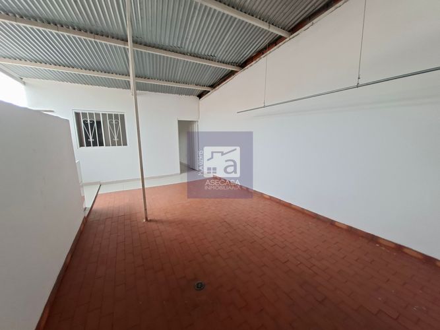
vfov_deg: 89.9
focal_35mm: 13
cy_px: 165
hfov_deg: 106.2
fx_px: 165
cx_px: 220
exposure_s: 1/24
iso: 200
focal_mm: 1.74
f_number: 2.2
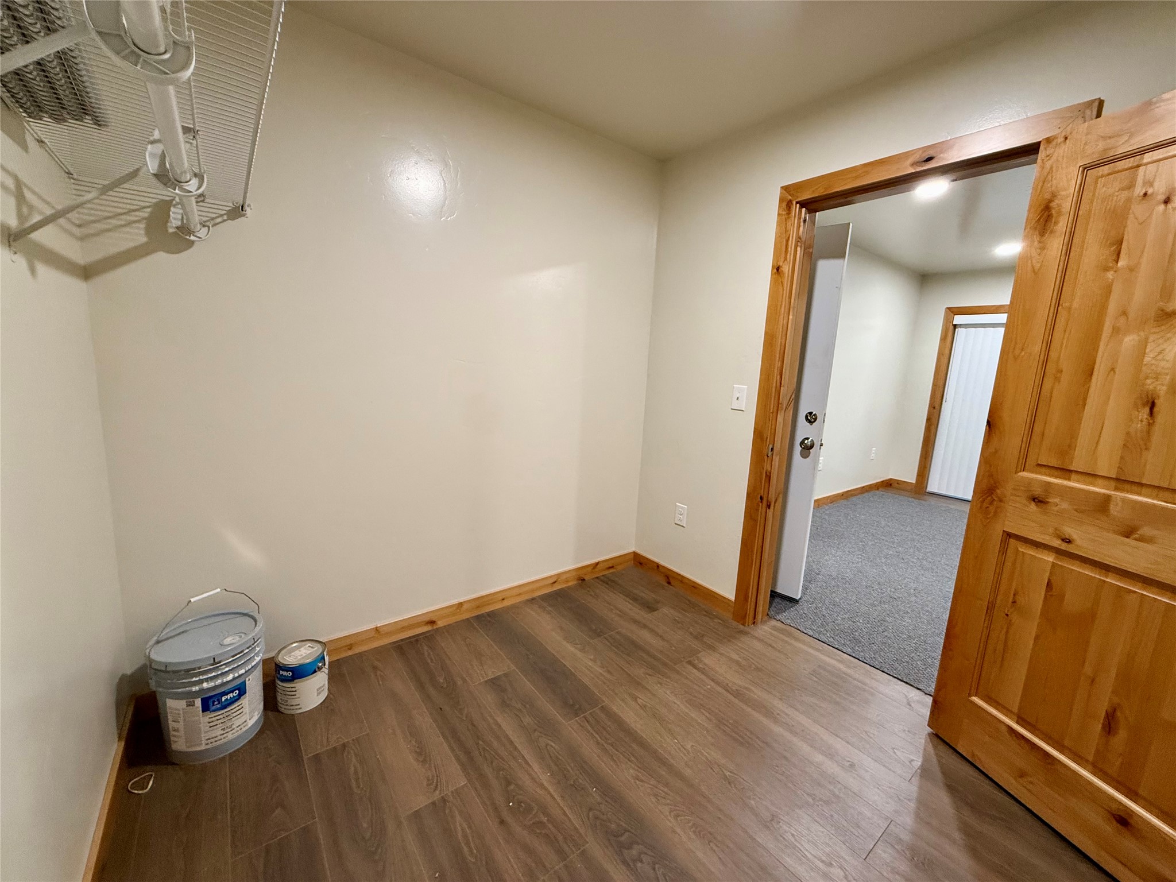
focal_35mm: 14
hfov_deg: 102.1
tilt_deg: -9.5
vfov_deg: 85.7
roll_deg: -2.9
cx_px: 588
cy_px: 441
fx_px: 476
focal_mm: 2.22
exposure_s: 1/60
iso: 320
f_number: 2.2
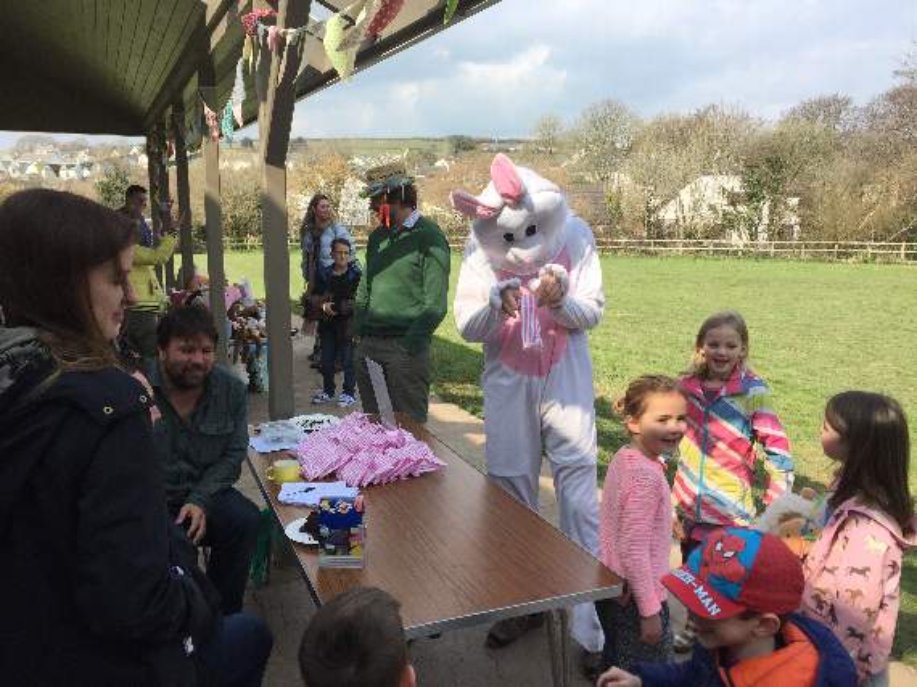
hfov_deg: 61.7
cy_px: 344
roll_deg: +0.1
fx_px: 768
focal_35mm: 29
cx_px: 458
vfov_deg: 48.2
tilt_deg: -9.2
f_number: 2.2
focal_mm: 4.15
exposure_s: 1/1163
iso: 32
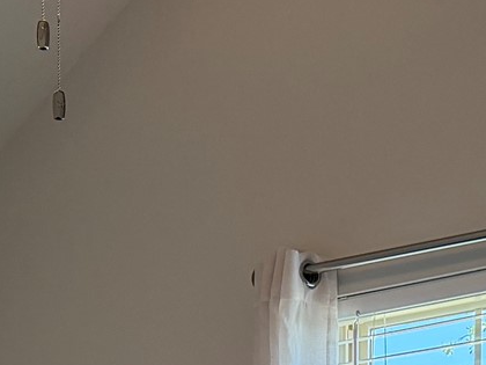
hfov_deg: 16.8
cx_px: 143
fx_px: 1643
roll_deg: +0.5
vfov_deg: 11.4
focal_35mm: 117
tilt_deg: -0.9
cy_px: 735
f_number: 1.78
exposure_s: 1/213
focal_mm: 6.76
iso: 160
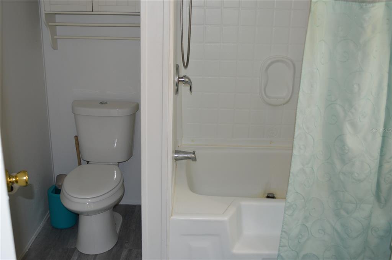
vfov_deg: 34.1
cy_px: 130
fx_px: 424
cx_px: 196
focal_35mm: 39
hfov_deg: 49.6
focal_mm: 26
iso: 450
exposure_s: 1/60
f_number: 4.2
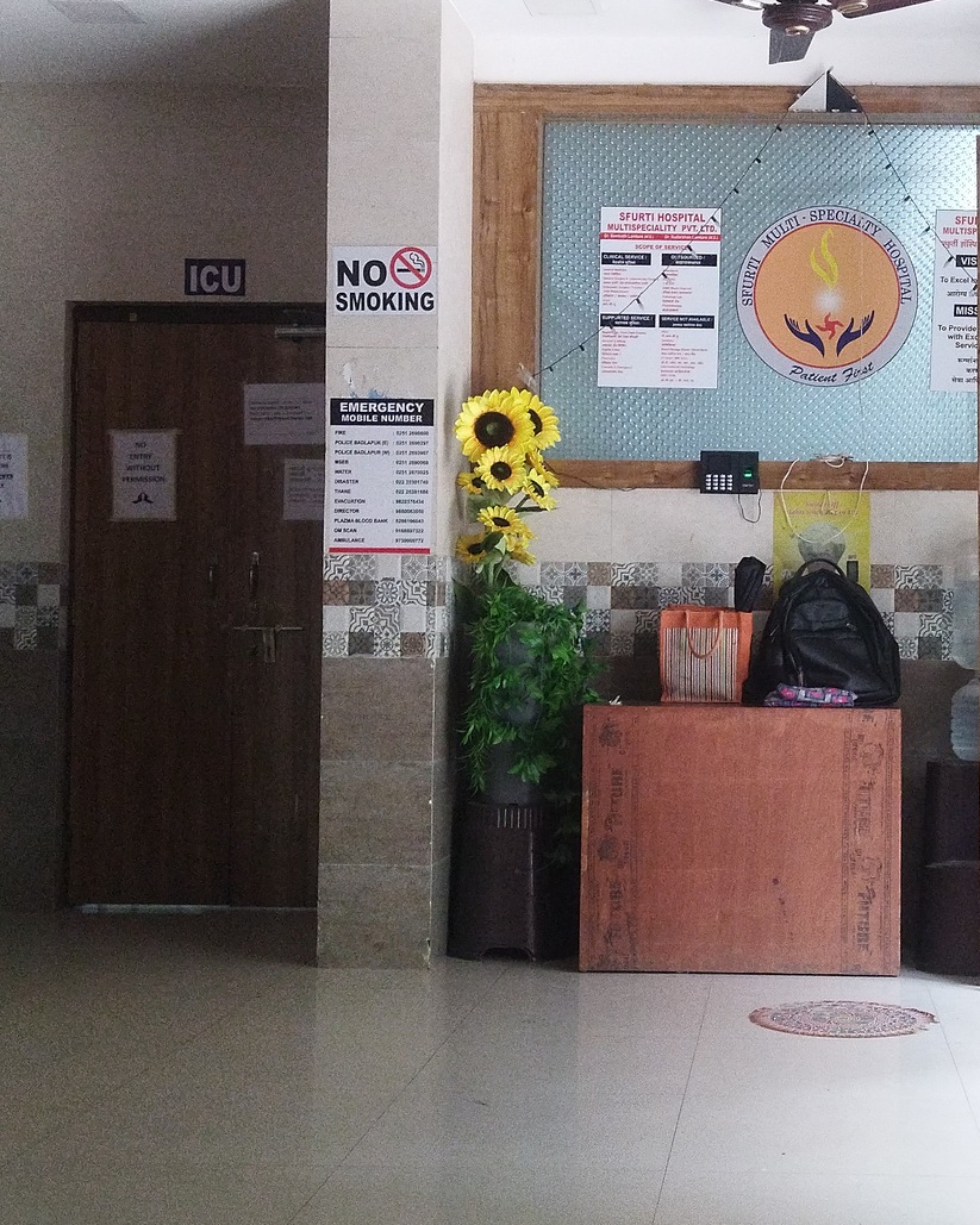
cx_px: 724
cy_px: 583
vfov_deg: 32.0
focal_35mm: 59
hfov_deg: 25.5
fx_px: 2139
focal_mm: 4.71
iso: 541
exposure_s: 1/100
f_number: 1.79
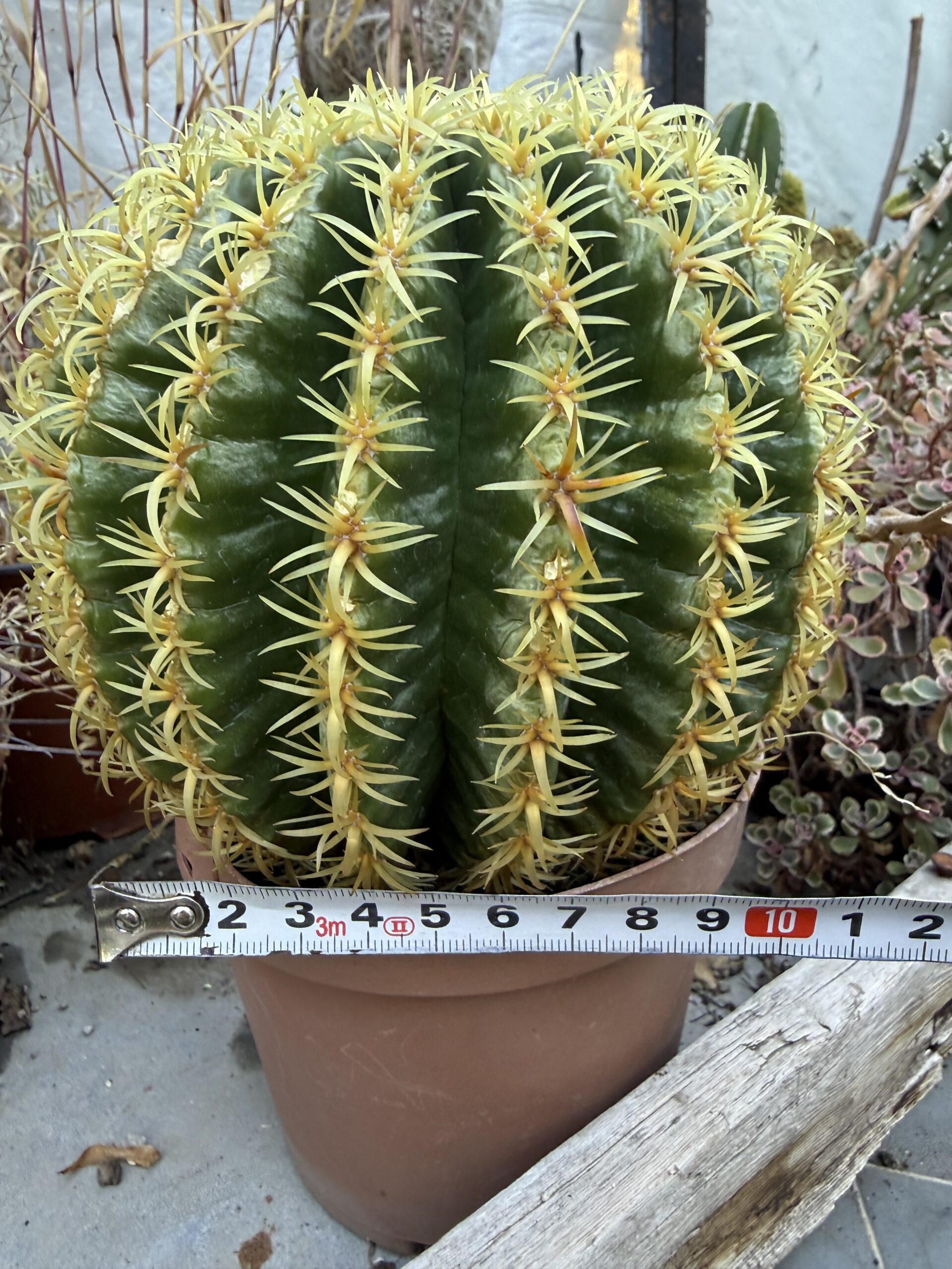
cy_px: 634
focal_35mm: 24
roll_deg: +1.8
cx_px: 476
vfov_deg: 71.6
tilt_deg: -17.9
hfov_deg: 56.8
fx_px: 880
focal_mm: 2.22
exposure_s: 1/99
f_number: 2.2
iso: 125
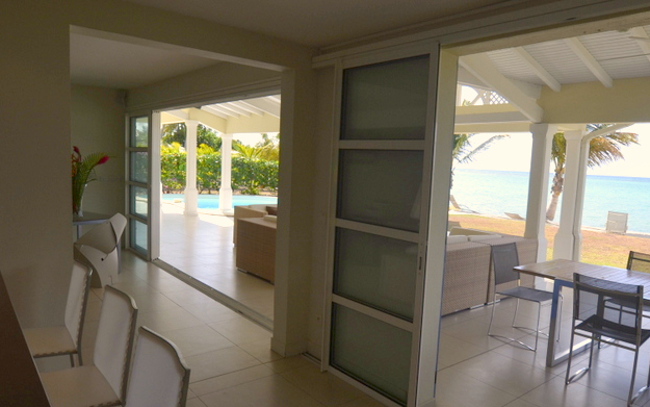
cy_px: 212
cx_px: 342
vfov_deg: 49.3
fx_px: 443
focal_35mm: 25
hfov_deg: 72.5
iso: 200
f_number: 8
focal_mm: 10
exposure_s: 1/200
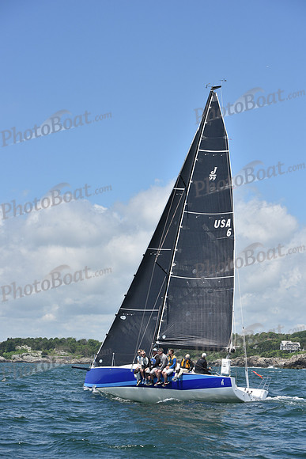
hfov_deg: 19.5
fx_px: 892
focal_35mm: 70
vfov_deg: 28.8
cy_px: 230
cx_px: 153
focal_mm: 70
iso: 250
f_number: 7.1
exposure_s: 1/1250
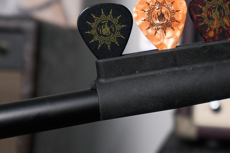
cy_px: 52
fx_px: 505
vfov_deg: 17.2
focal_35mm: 79
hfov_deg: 25.4
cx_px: 169
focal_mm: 24
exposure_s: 1/100
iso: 1000
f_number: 4
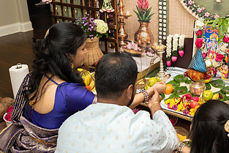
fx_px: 286
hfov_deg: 41.2
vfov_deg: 29.3
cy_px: 32
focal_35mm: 45
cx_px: 192
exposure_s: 1/160
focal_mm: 24
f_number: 3.5
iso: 1000
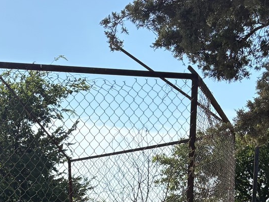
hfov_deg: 19.8
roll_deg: -1.0
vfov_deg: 14.5
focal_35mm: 94
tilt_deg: -6.7
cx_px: -43
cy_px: 313
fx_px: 730
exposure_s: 1/3279
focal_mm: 5.96
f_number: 1.6
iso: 64
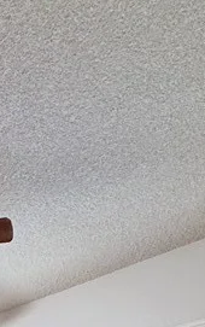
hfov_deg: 20.0
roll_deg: -0.3
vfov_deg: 23.7
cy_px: 549
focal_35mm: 56
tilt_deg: -6.1
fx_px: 499
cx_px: -105
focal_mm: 2.22
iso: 500
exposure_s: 1/60
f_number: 2.2
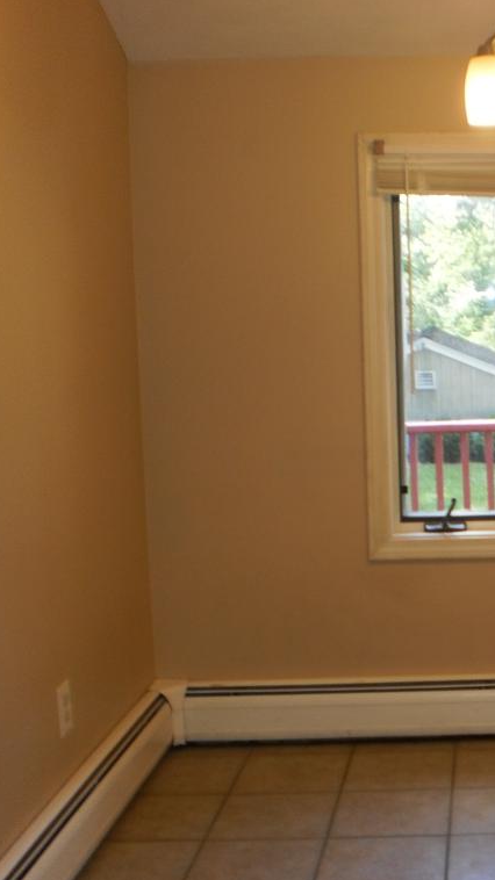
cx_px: 581
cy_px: 441
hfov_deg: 21.2
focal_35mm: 53
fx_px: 1238
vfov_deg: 39.2
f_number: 3.1
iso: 125
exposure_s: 1/30
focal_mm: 6.3
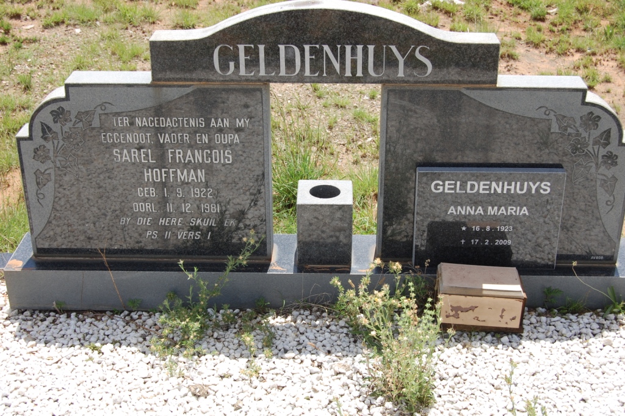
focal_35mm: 52
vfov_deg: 25.7
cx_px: 312
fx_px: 911
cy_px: 208
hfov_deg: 37.9
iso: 200
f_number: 8
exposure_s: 1/250
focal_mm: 35
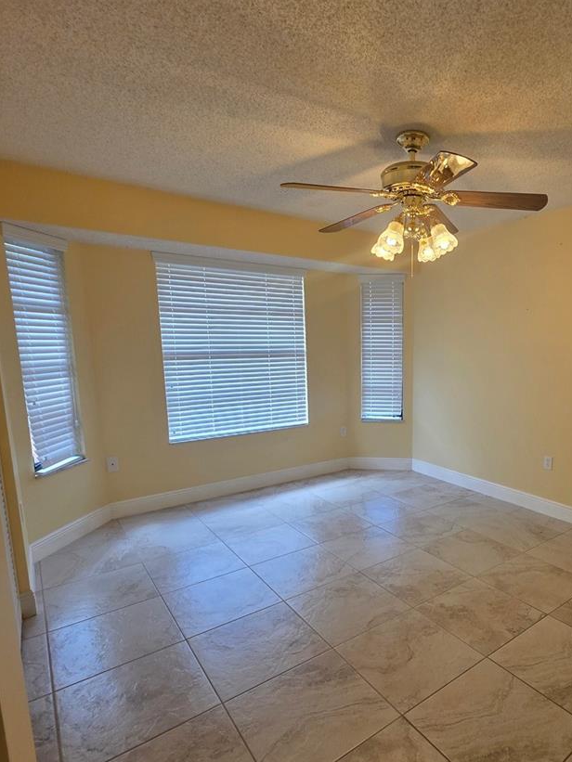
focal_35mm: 19
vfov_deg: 84.4
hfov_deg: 66.0
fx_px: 419
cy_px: 420
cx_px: 401
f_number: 1.9
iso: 250
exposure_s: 1/120
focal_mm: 2.2
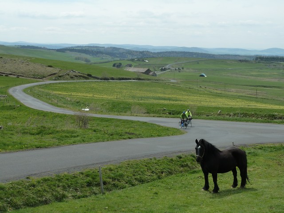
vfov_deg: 28.0
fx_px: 427
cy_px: 106
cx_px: 142
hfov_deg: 36.8
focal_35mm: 52
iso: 125
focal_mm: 8.5
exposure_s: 1/500
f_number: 4.5
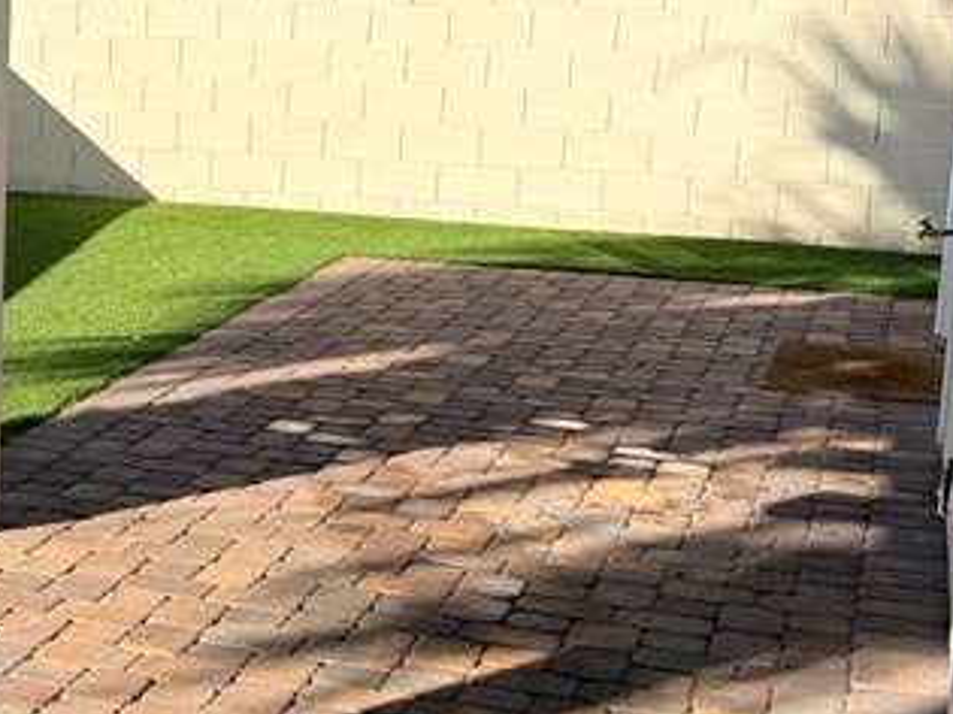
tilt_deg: -9.9
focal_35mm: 78
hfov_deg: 23.1
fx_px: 2147
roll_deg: -0.7
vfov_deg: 18.9
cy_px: 330
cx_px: -166
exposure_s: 1/3584
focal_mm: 6.76
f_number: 1.78
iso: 80
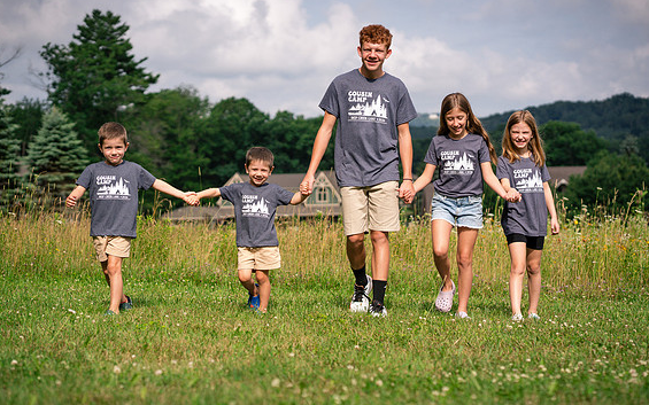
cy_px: 206
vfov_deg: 14.7
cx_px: 327
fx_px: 1574
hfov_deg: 23.3
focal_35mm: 89
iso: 400
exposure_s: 1/6400
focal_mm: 85
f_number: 3.5
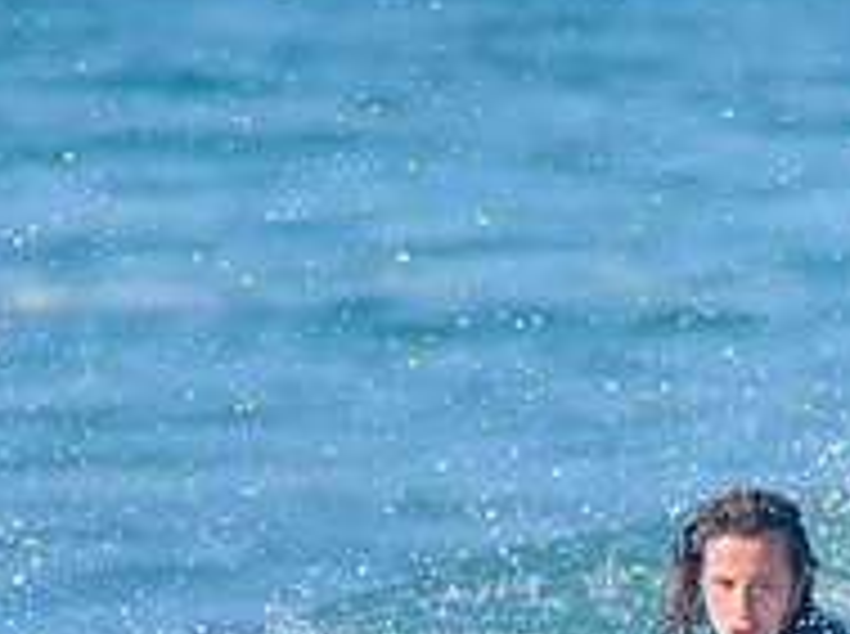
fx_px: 44409
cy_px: 683
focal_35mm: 1812
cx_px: 590
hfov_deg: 1.1
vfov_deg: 0.8
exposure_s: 1/2000
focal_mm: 500
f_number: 5.6
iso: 320
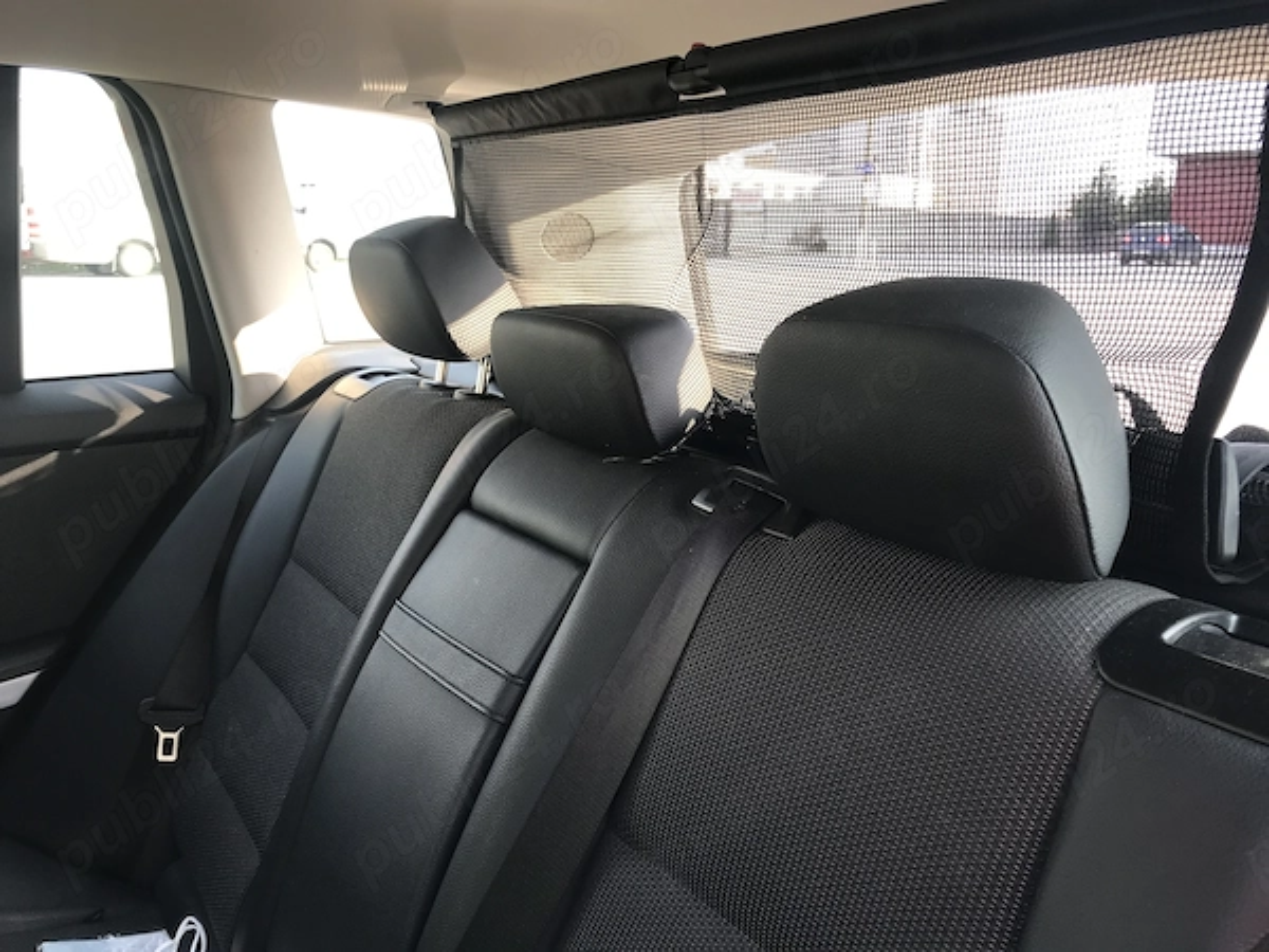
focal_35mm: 28
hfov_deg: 63.4
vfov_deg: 49.7
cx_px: 634
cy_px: 476
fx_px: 1026
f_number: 1.8
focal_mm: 3.99
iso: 20
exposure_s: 1/117
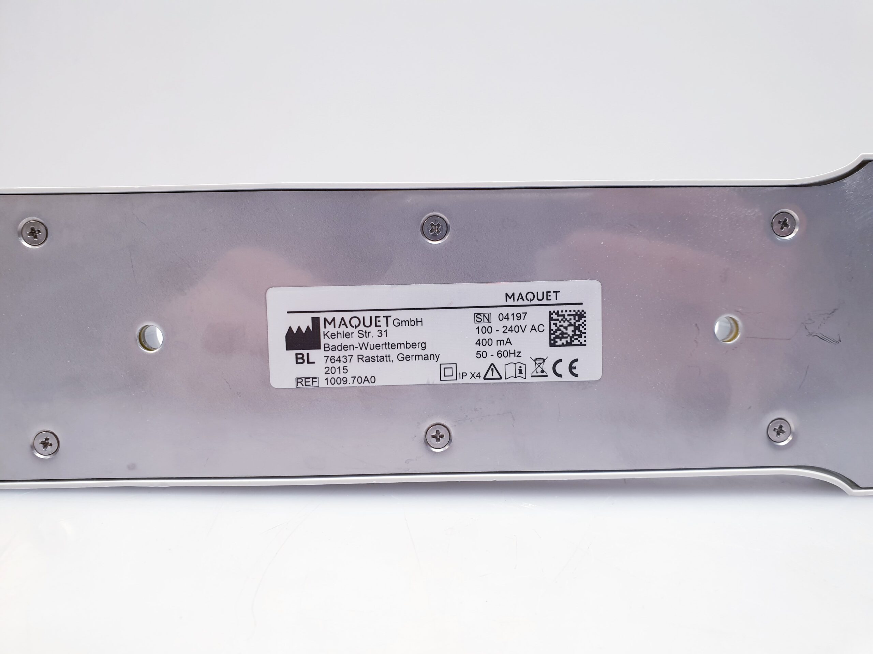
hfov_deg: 67.3
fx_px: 656
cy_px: 327
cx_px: 436
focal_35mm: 26
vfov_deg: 53.1
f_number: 2.4
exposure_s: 1/50
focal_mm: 4.3
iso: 100
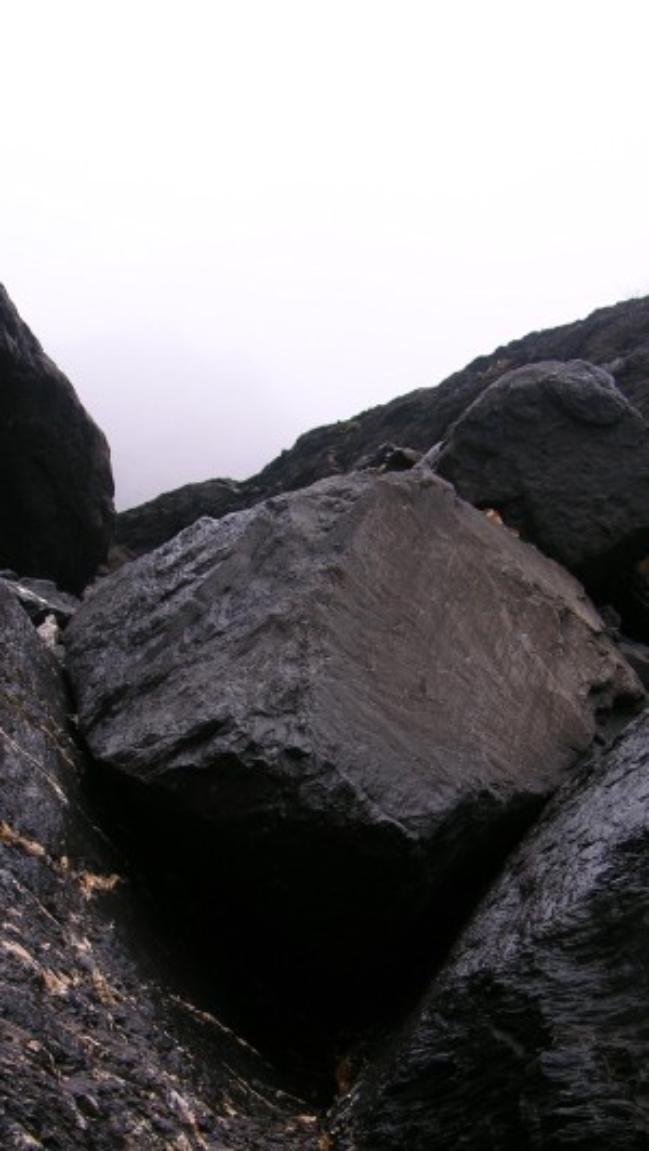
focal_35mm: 55
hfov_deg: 21.9
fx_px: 1679
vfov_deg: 37.2
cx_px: 327
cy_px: 813
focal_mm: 8.9
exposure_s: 1/23.3
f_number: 2.8
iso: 50
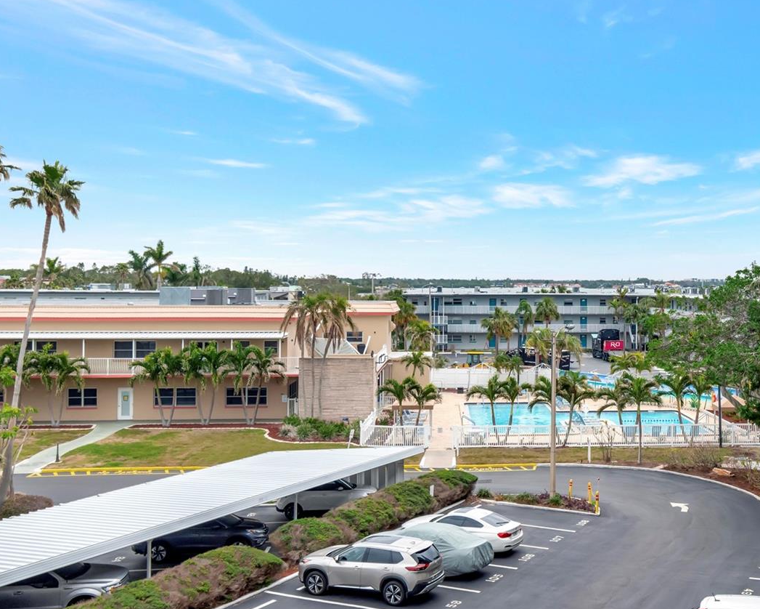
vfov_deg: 34.9
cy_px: 266
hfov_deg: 41.7
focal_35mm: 43
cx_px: 565
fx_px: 967
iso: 500
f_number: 7.1
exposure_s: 1/500
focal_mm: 20
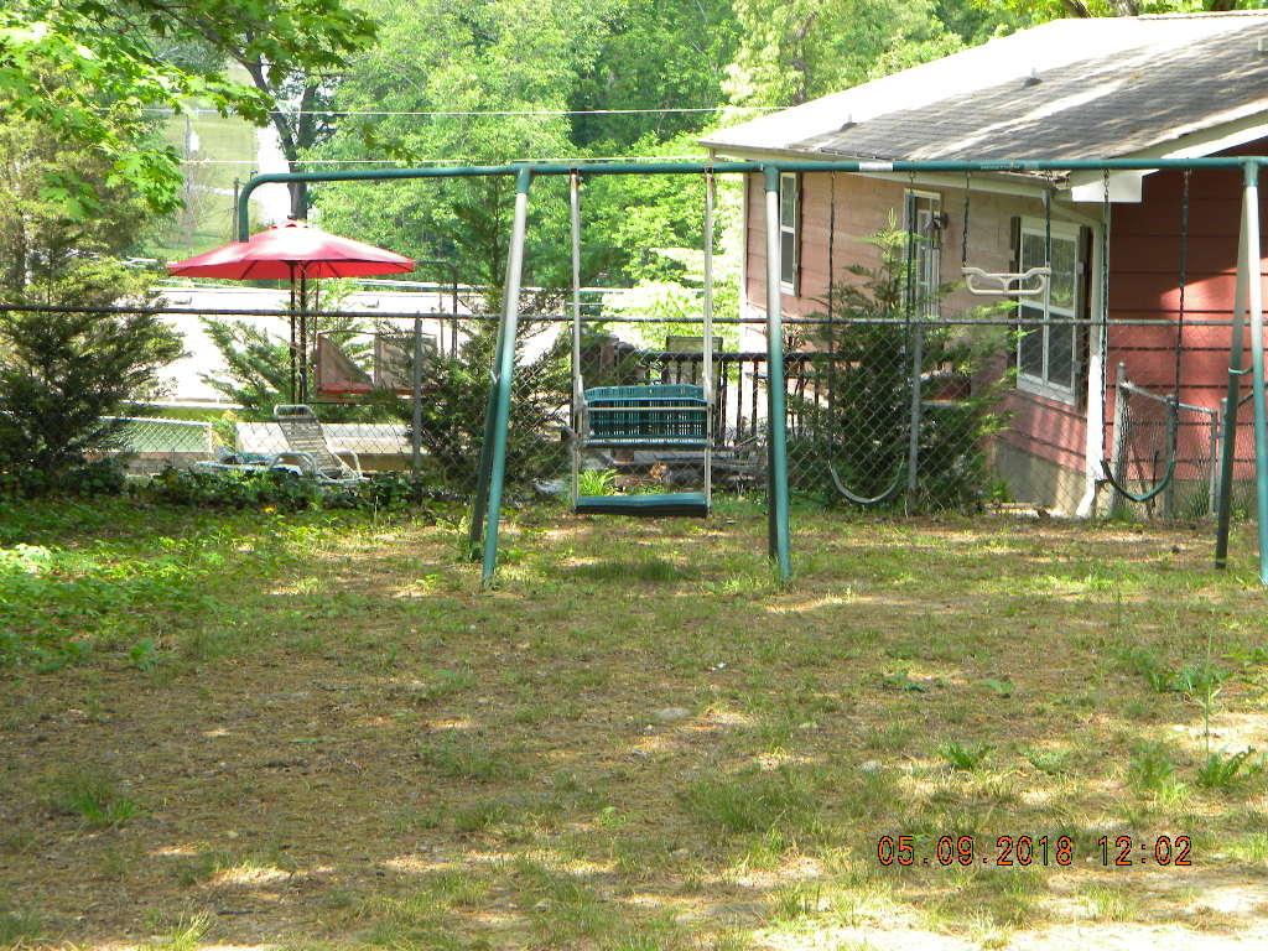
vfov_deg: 14.1
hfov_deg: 18.7
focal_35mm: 105
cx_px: 634
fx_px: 3846
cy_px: 476
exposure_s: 1/90
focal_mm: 19
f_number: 4.7
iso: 110
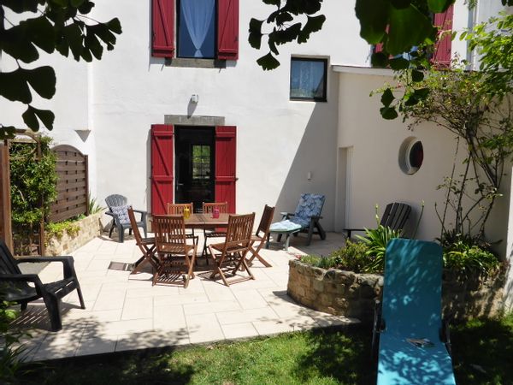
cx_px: 256
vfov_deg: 56.8
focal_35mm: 24
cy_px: 192
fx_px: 356
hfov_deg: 71.6
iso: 160
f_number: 3.3
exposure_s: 1/1300
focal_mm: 4.3
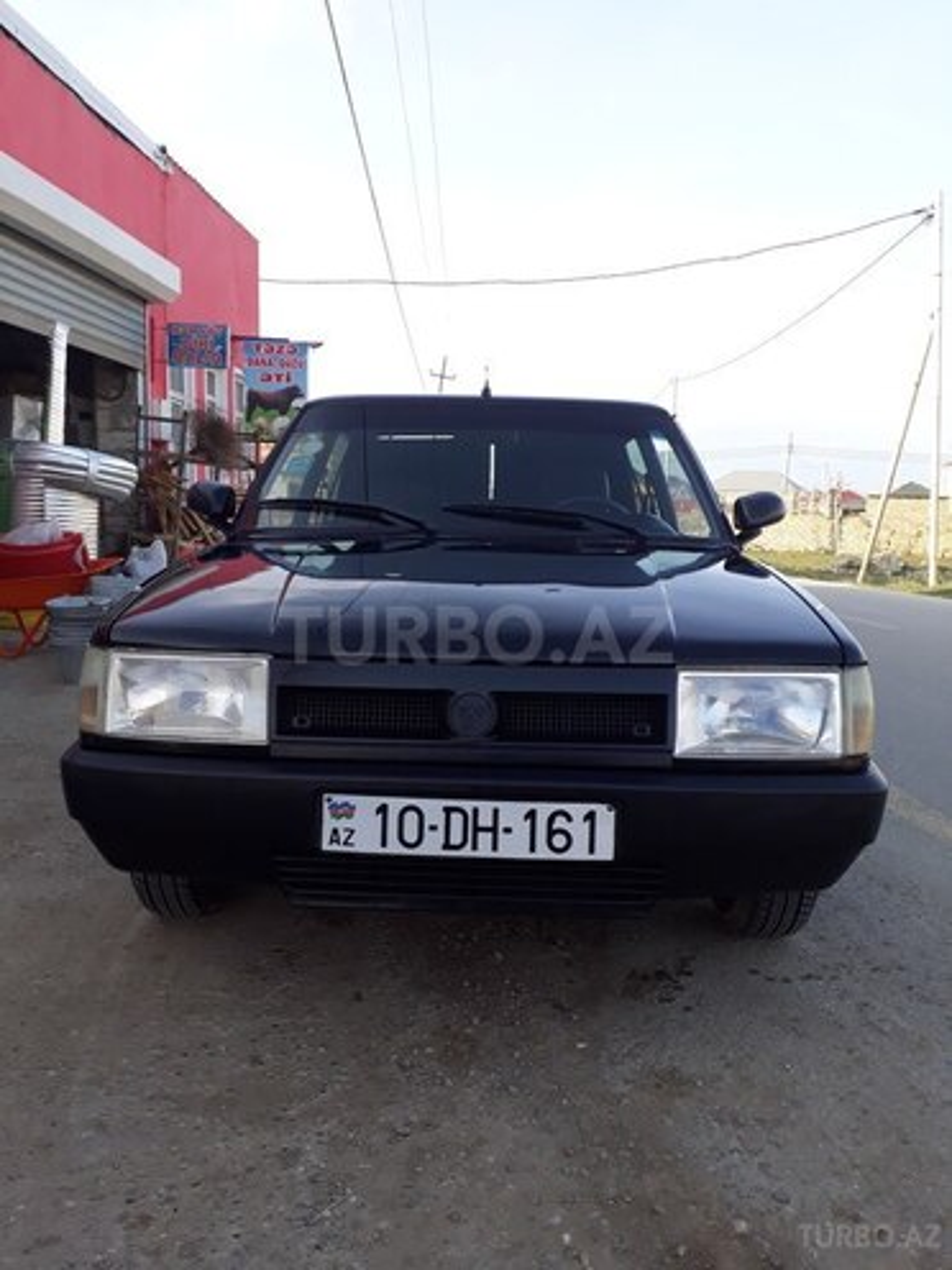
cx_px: 476
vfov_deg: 65.3
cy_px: 635
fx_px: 990
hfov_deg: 51.4
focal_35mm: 27
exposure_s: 1/389
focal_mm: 3.6
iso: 40
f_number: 1.9
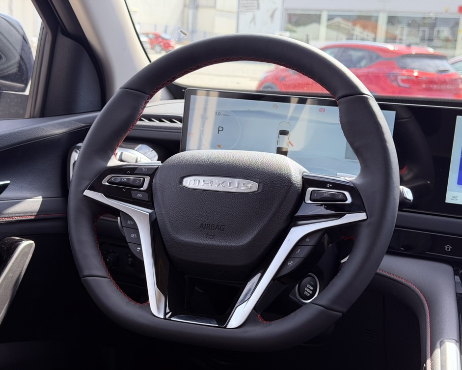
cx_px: 220
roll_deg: -3.0
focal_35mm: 51
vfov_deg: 29.7
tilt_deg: -11.5
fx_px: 697
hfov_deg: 36.6
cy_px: 188
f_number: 1.78
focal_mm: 6.76
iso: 100
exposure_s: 1/663
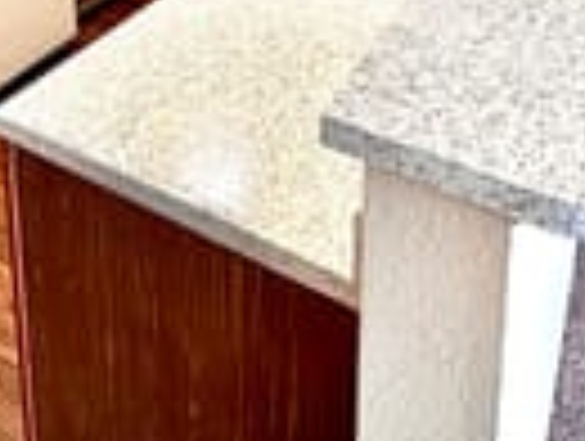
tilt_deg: -9.7
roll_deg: +0.1
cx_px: 261
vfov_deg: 25.4
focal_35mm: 43
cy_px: -220
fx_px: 728
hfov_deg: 43.7
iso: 100
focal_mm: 2.22
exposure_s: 1/120
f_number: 2.2
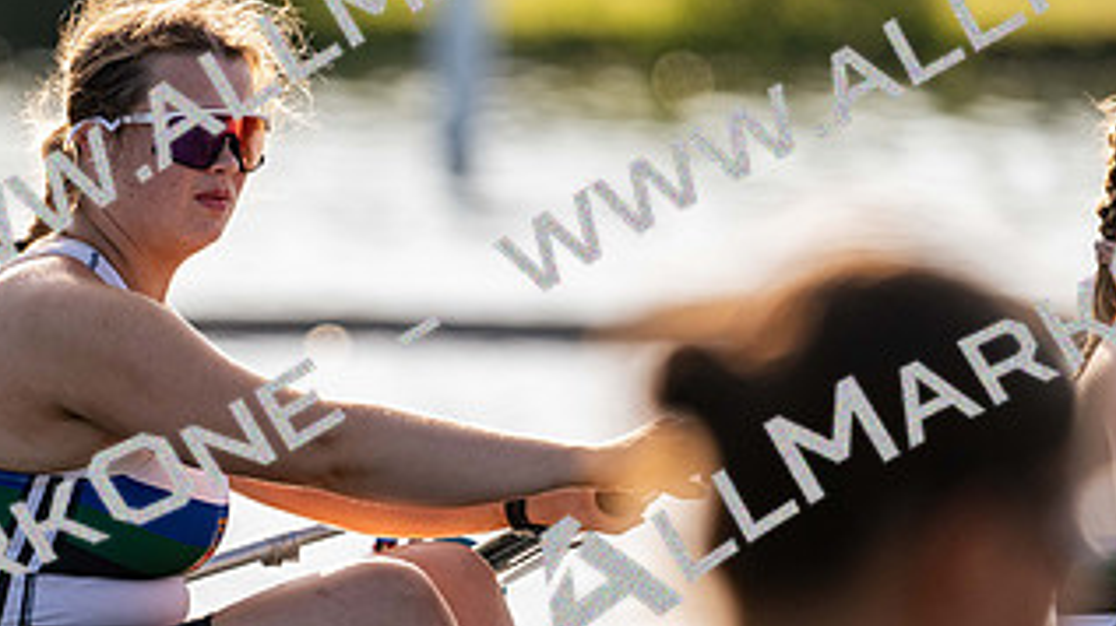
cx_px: 239
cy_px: 350
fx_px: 22717
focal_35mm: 768
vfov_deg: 1.6
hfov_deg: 2.8
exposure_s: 1/2500
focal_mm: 400
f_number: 4.5
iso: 720
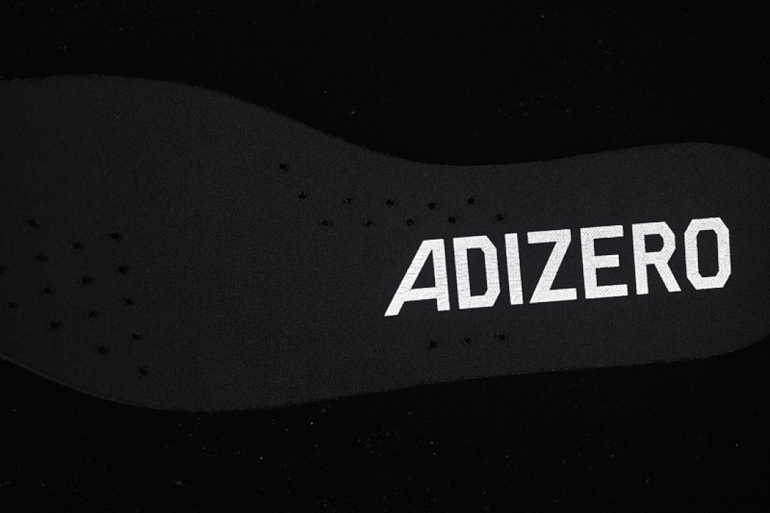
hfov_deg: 27.0
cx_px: 385
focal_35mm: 75
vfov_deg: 18.2
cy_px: 256
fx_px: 1604
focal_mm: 50
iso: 160
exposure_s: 1/50
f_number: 6.3
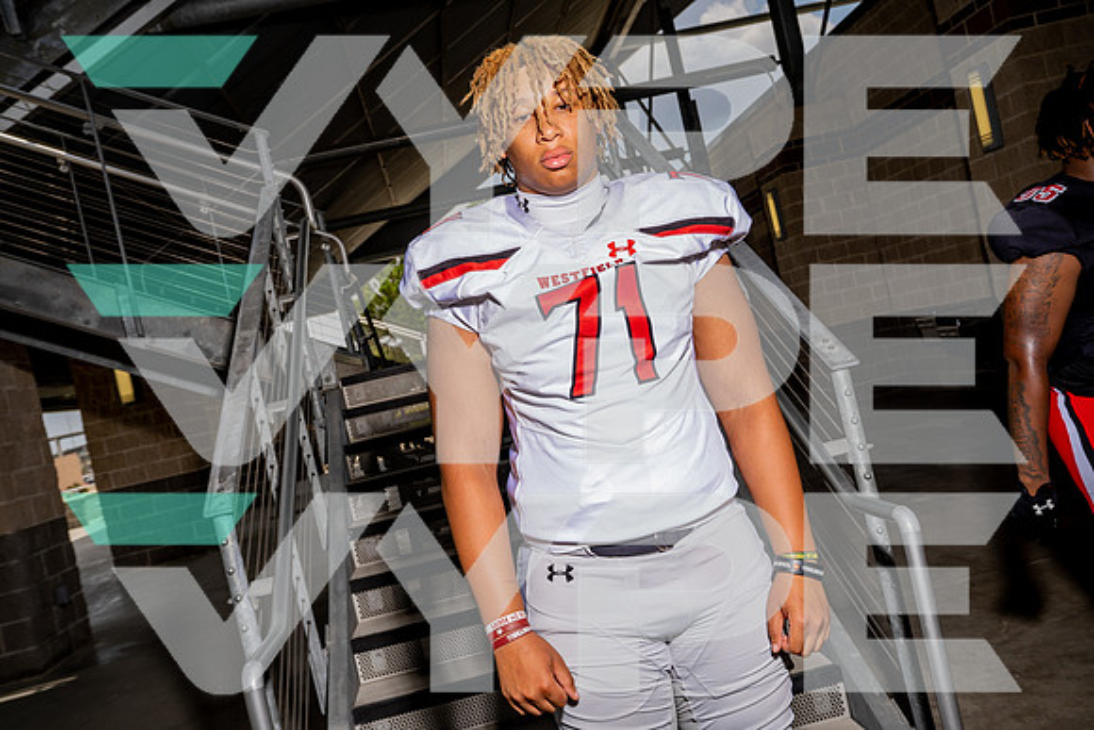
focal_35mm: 34
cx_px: 547
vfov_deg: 38.9
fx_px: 1033
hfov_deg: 55.8
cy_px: 365
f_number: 8
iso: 100
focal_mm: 34
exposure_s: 1/250
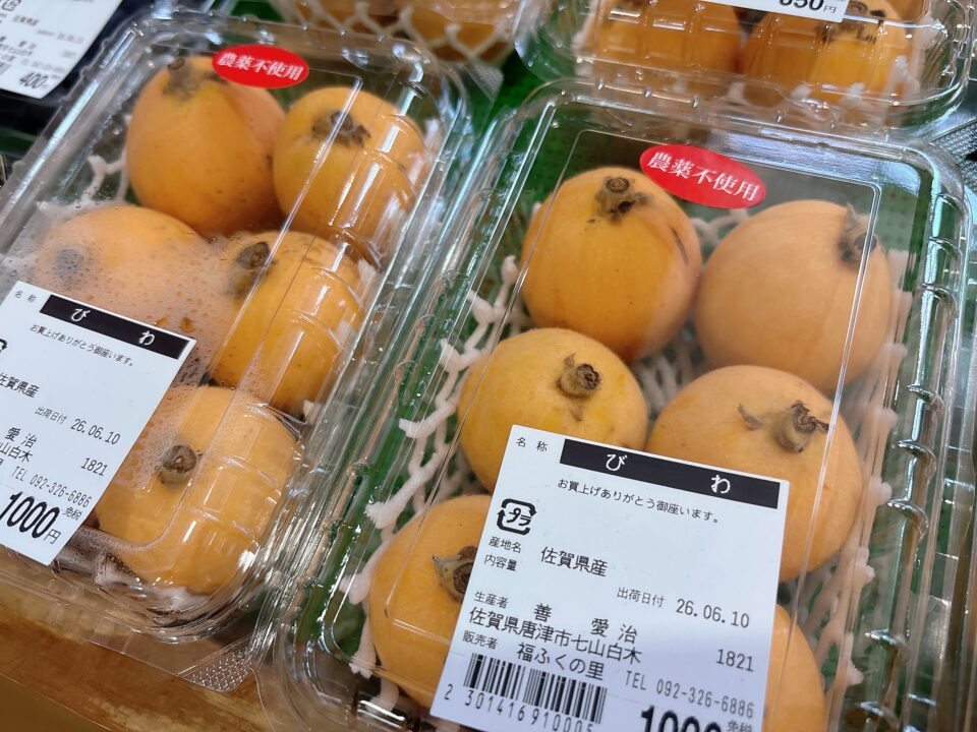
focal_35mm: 26
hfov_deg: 67.3
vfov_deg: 53.1
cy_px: 366
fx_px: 734
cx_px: 488
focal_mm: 5.96
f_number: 1.6
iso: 125
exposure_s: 1/120
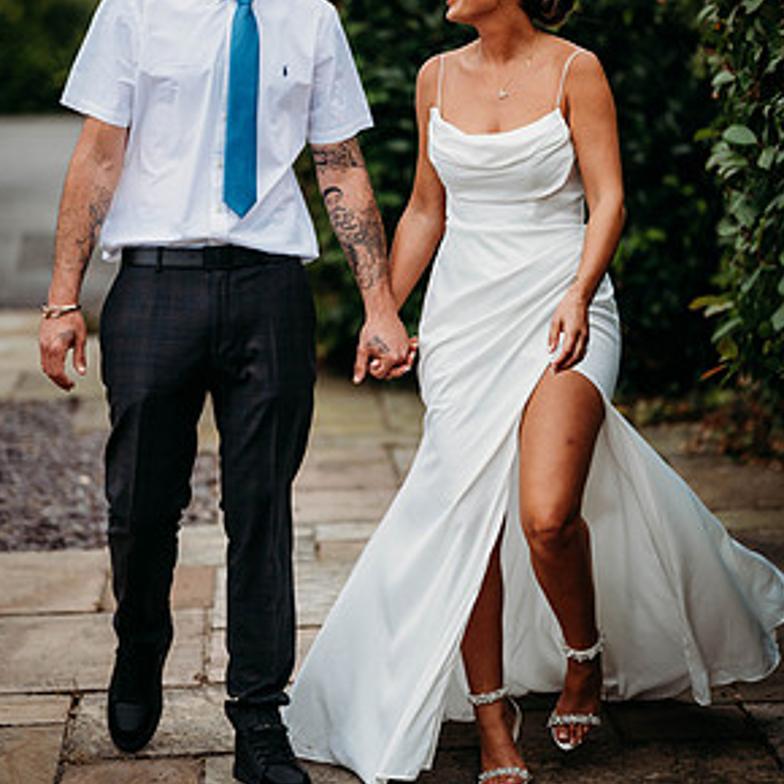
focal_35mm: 112
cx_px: 388
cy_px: 297
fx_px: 2870
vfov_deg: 15.5
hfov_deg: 15.6
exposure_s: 1/1600
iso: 100
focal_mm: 85
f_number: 1.8
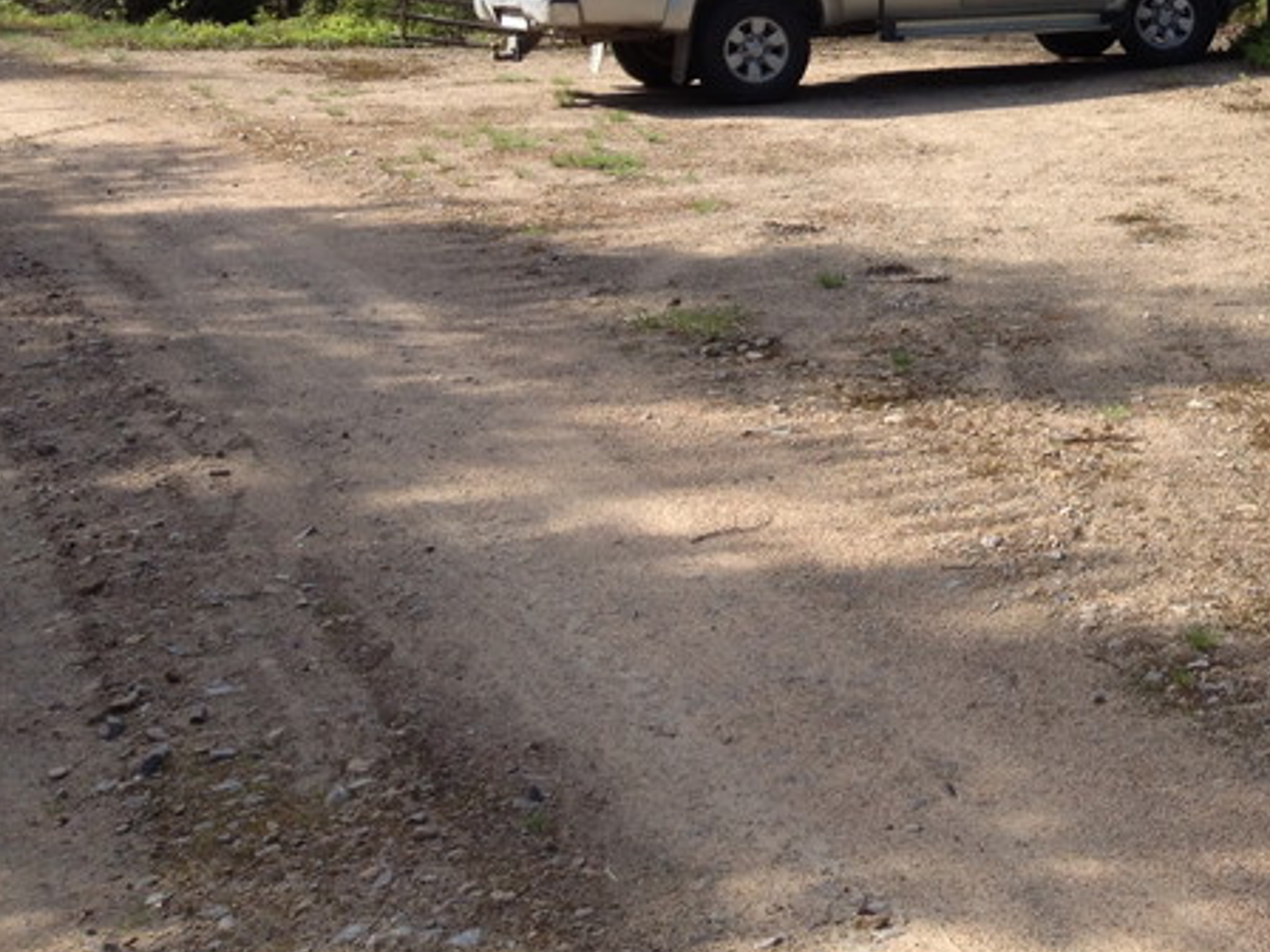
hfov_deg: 24.5
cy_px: -48
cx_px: 1349
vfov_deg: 19.0
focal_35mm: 75
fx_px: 2752
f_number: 2.4
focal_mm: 4.28
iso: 50
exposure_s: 1/649
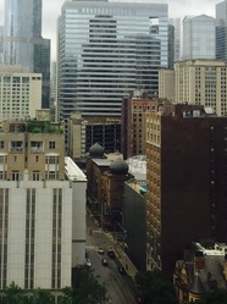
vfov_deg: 33.4
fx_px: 491
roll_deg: -2.8
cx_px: 52
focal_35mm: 56
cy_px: 59
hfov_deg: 25.7
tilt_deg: +4.9
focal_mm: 4.15
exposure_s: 1/534
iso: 32
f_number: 2.2
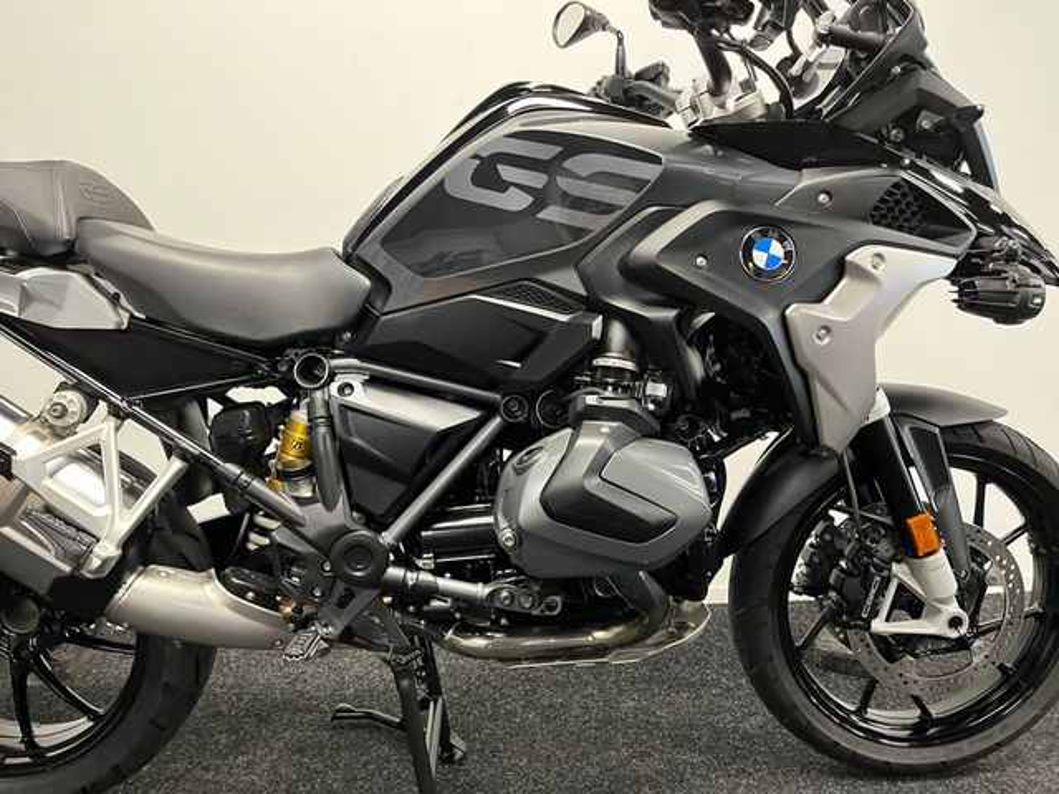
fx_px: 795
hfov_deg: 67.3
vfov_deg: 53.1
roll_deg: +1.9
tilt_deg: -7.8
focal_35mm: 26
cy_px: 397
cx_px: 530
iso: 500
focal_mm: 5.1
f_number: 1.6
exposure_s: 1/33
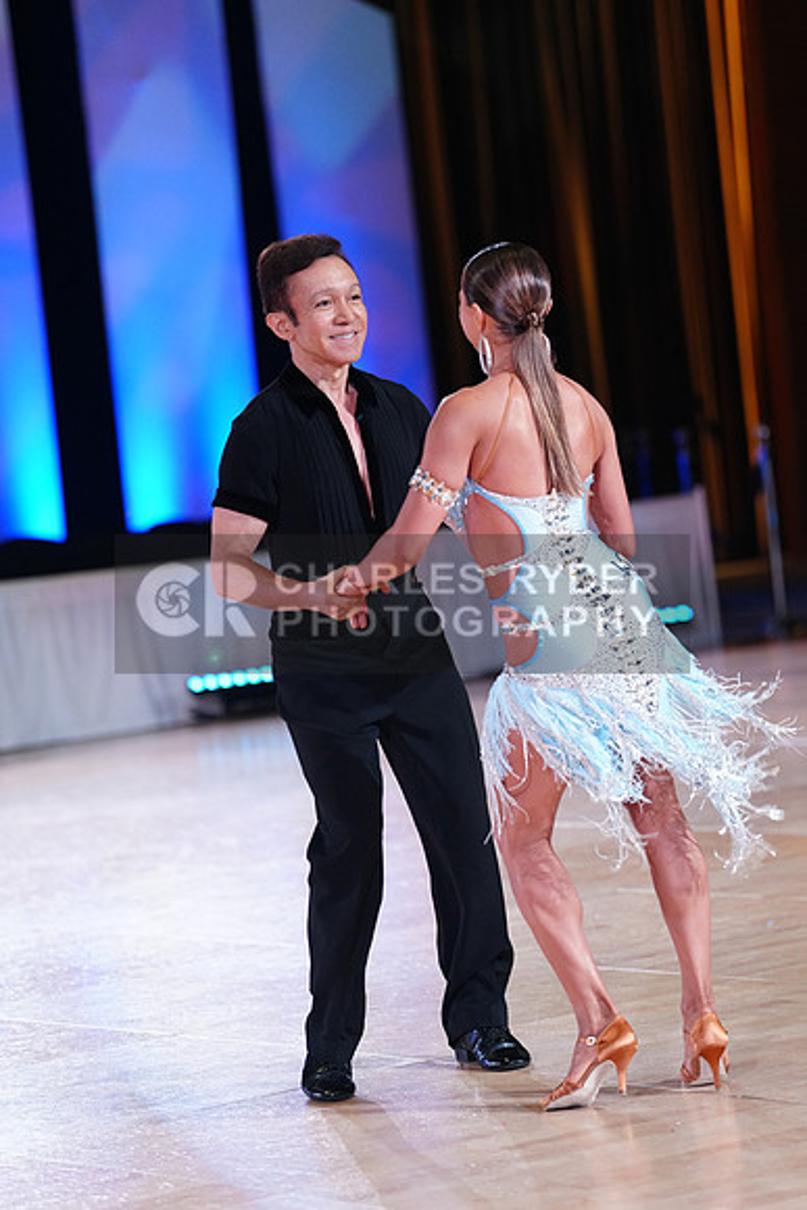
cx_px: 404
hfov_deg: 10.5
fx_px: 4402
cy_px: 605
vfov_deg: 15.6
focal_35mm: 131
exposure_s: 1/400
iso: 2000
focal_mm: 131
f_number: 2.8
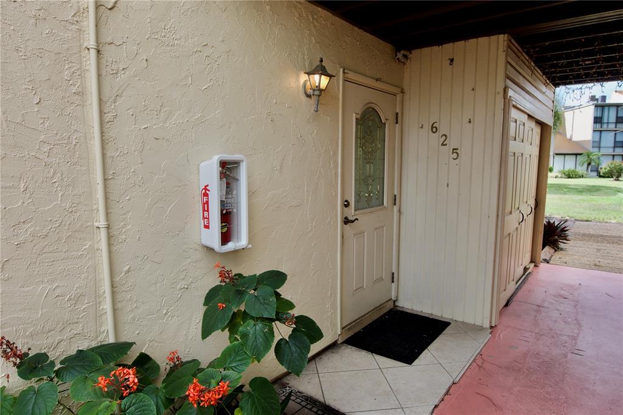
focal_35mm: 21
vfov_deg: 59.5
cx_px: 312
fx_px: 363
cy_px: 208
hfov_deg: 81.2
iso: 100
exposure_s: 1/160
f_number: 6.3
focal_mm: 14
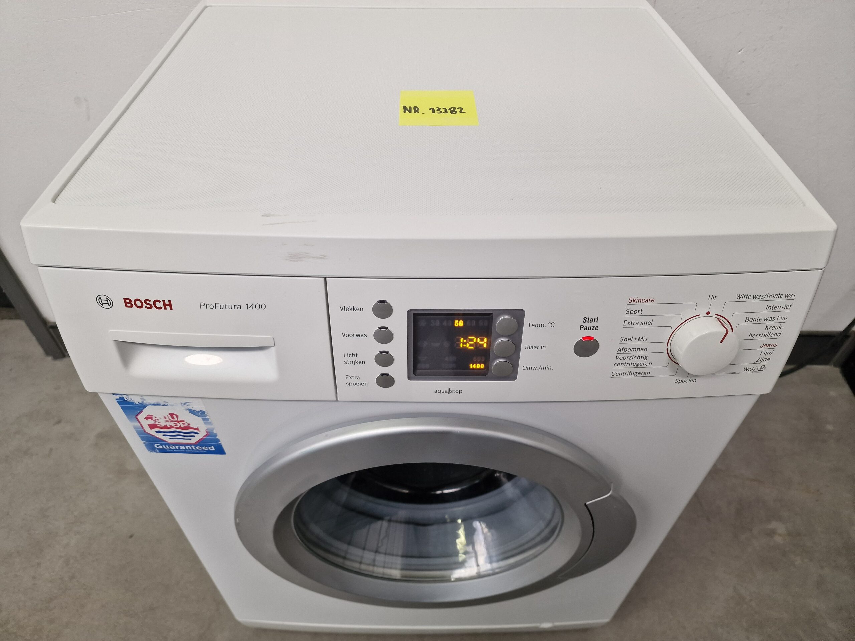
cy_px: 320
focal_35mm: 23
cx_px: 428
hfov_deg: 73.9
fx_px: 568
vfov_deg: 58.9
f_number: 1.8
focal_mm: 6.4
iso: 160
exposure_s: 1/100
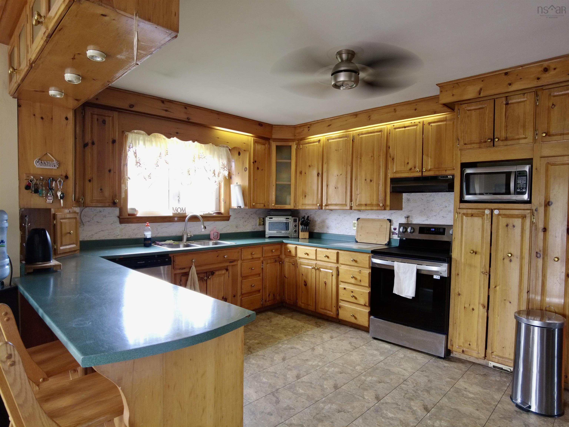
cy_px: 214
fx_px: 329
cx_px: 284
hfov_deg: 81.7
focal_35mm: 20
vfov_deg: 66.0
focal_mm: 4.4
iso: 100
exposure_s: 1/15
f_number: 1.8
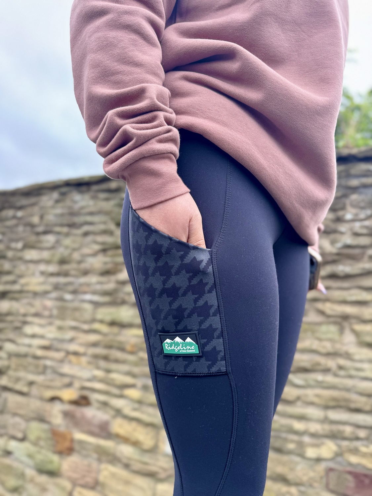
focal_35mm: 24
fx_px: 344
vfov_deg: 71.6
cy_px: 248
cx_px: 186
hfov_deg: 56.8
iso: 80
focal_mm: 6.76
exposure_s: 1/184
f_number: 1.78
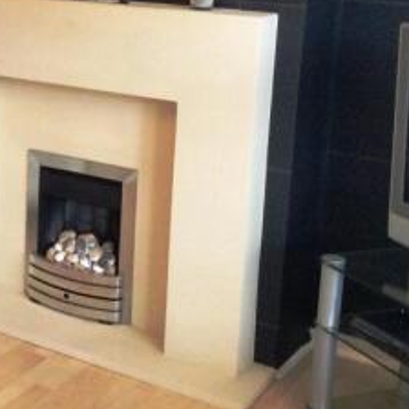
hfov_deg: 21.3
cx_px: -74
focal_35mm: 76
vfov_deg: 22.4
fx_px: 1016
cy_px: 65
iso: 160
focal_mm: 3.3
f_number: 2.4
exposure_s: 1/24
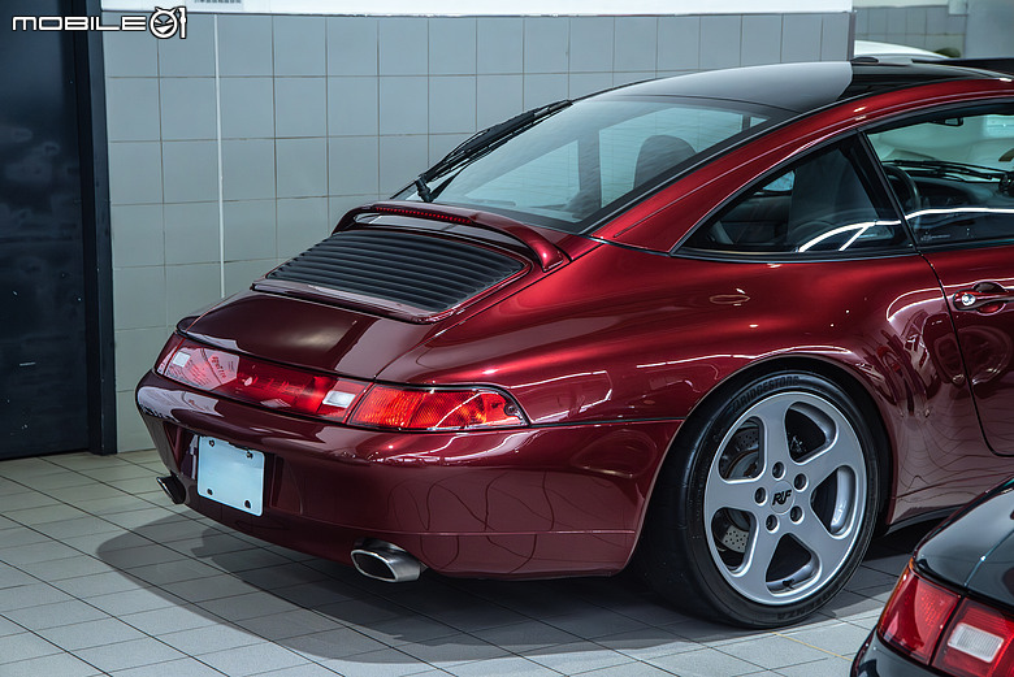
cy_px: 338
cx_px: 507
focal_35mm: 82
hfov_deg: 24.7
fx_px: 2311
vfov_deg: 16.7
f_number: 4
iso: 2000
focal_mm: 82
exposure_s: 1/60
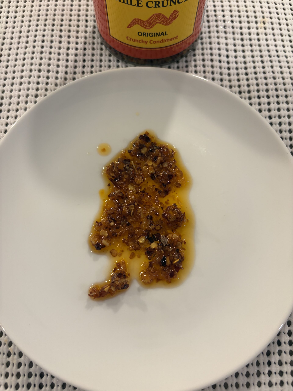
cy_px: 196
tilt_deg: -72.1
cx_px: 146
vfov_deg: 67.3
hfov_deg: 53.1
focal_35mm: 26
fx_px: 293
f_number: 1.6
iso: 125
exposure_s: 1/60
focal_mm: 5.96
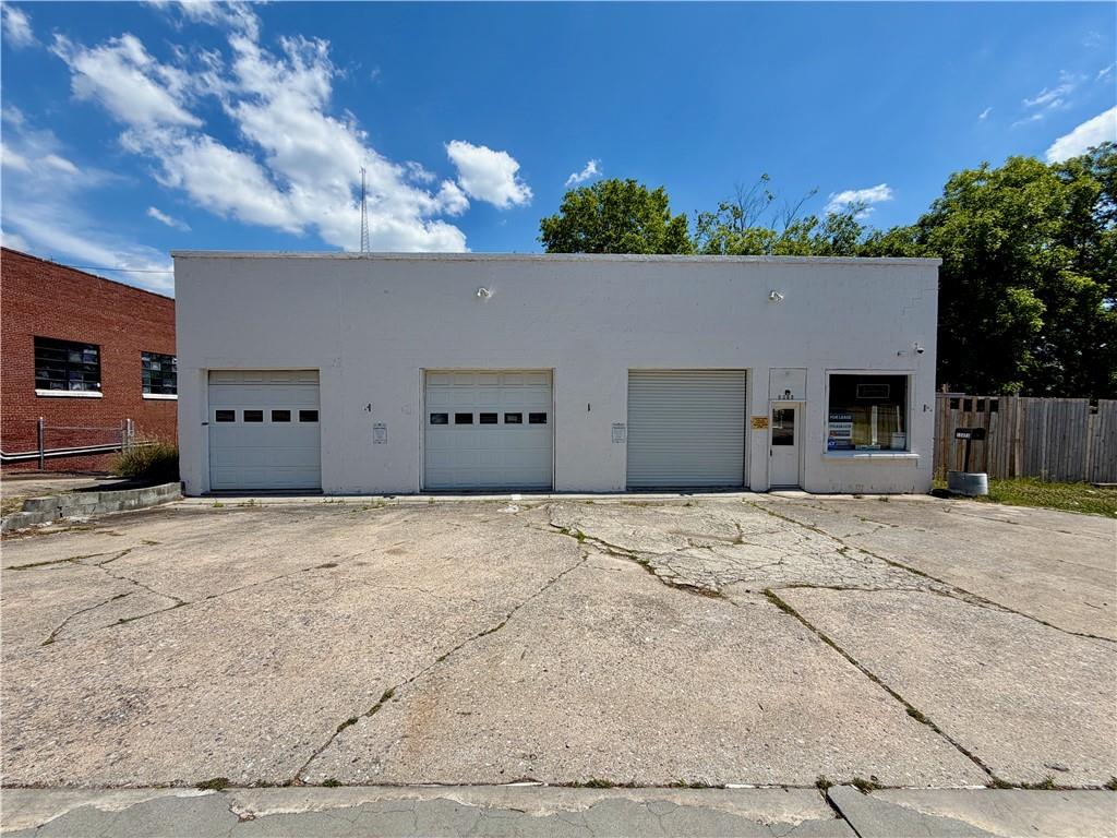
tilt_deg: -2.2
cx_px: 558
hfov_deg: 102.1
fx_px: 452
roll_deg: +0.1
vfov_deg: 85.7
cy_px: 419
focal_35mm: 14
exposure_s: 1/1145
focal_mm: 2.22
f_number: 2.2
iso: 20
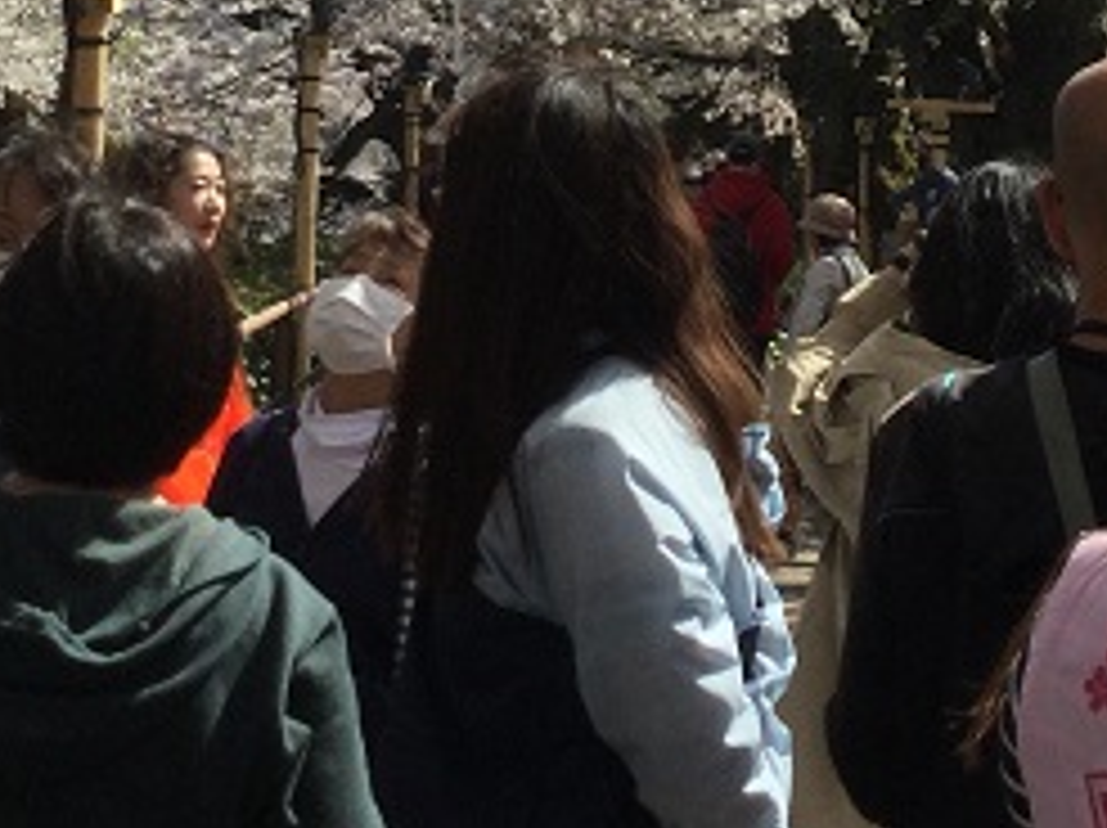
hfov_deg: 19.1
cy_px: -162
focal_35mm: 103
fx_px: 3291
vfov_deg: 13.9
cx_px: 711
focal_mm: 3.3
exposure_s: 1/1456
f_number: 2.4
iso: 25
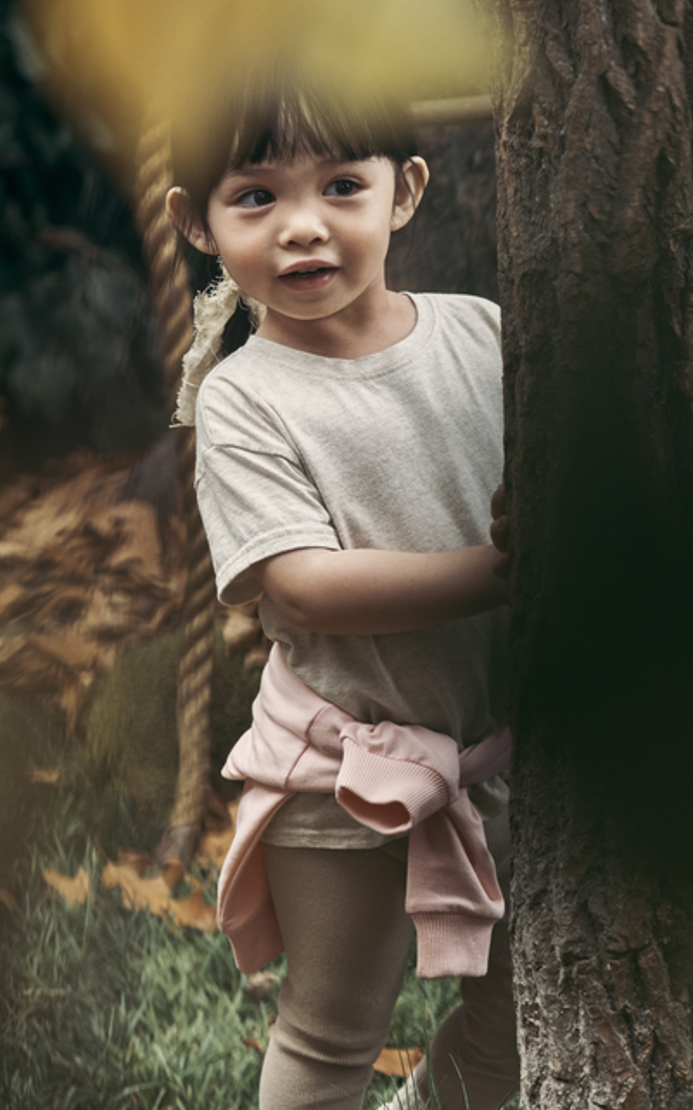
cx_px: 416
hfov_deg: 6.9
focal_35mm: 189
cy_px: 491
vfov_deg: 11.1
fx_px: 5714
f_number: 5.6
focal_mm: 155
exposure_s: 1/200
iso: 250
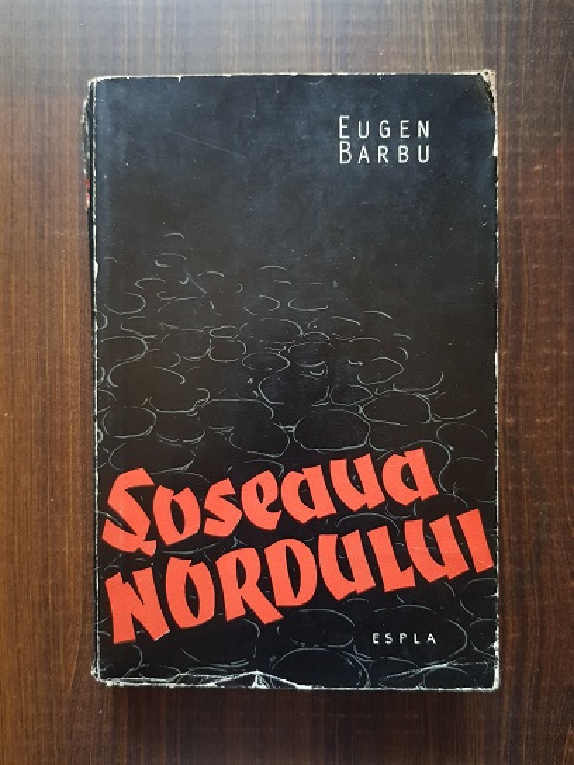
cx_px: 287
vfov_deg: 67.3
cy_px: 382
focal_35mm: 26
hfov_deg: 53.1
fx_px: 575
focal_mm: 4.3
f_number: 1.7
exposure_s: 1/50
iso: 400
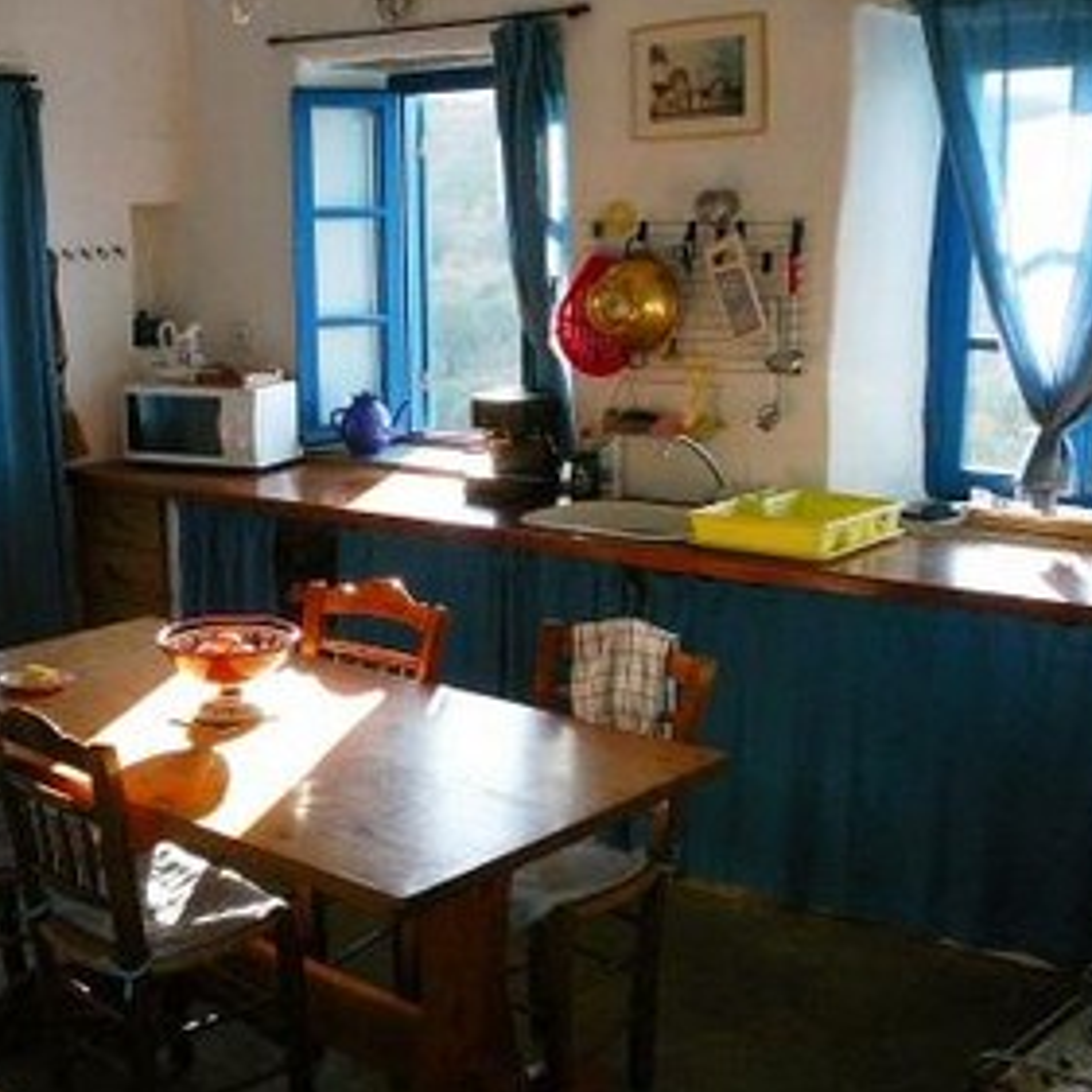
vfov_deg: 38.3
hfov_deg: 38.0
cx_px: 373
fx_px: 1570
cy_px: 571
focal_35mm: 44
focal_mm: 5.2
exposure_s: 1/250
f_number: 2.8
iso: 200
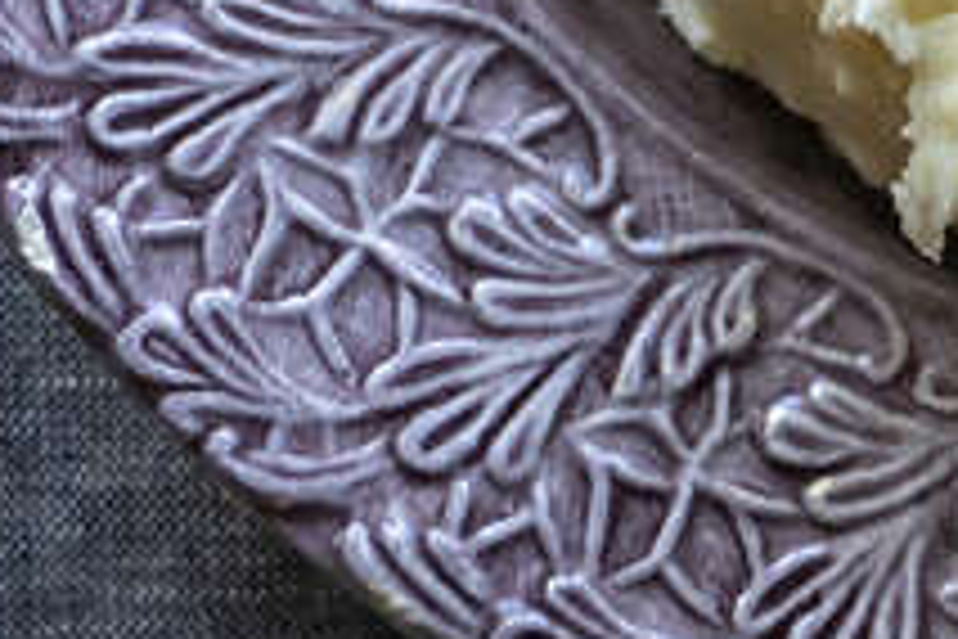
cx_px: 1520
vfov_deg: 7.0
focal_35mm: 186
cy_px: -803
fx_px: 4949
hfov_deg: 10.6
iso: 640
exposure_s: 1/125
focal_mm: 31
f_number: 4.5
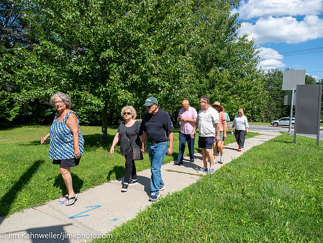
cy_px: 122
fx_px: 224
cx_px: 162
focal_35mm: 24
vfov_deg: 56.8
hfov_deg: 71.6
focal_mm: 12
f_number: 6.3
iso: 400
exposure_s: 1/1250
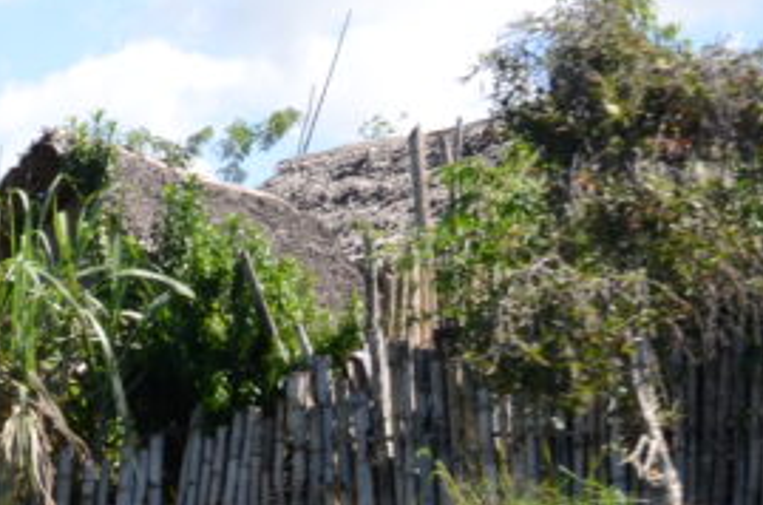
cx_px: -533
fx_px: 2897
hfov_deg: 13.7
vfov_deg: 9.8
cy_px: 630
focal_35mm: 137
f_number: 11
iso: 400
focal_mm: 24
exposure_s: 1/180
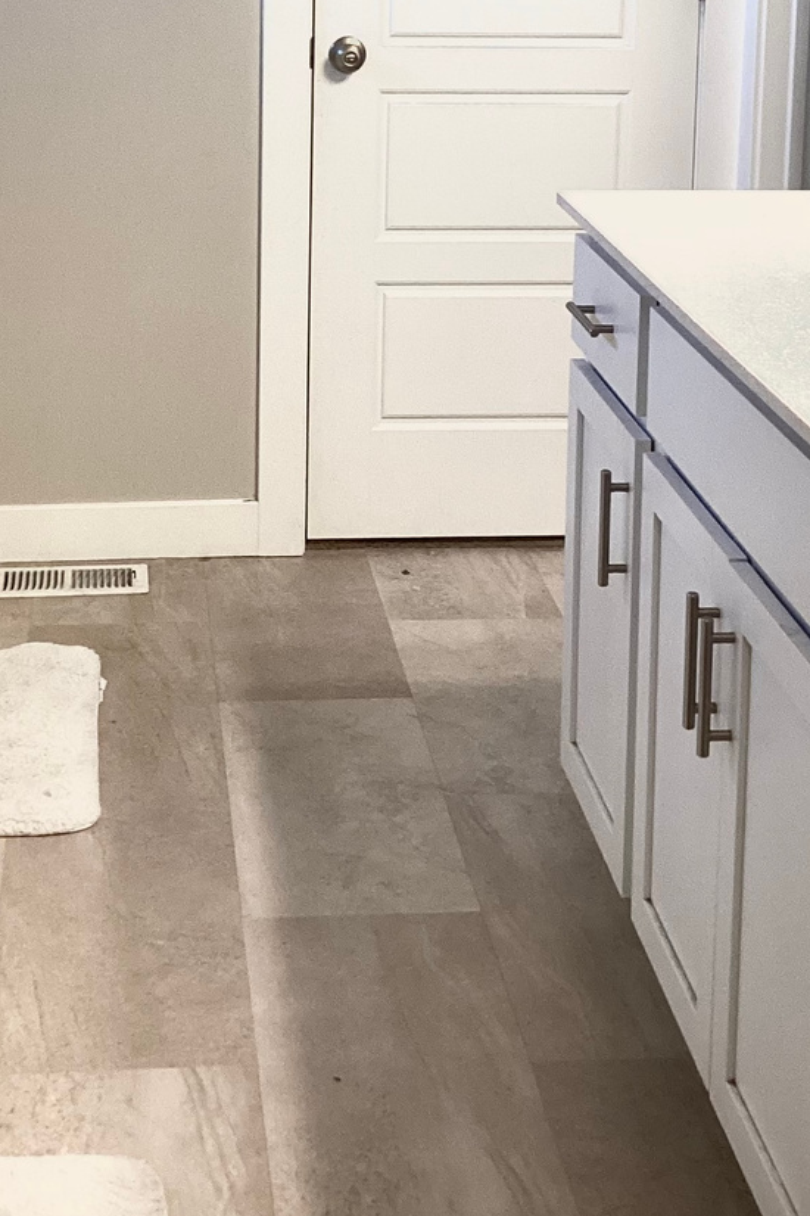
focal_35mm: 60
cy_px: 94
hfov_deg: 22.5
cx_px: 268
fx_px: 2025
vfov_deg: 31.6
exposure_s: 1/60
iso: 160
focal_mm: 3.3
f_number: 2.4
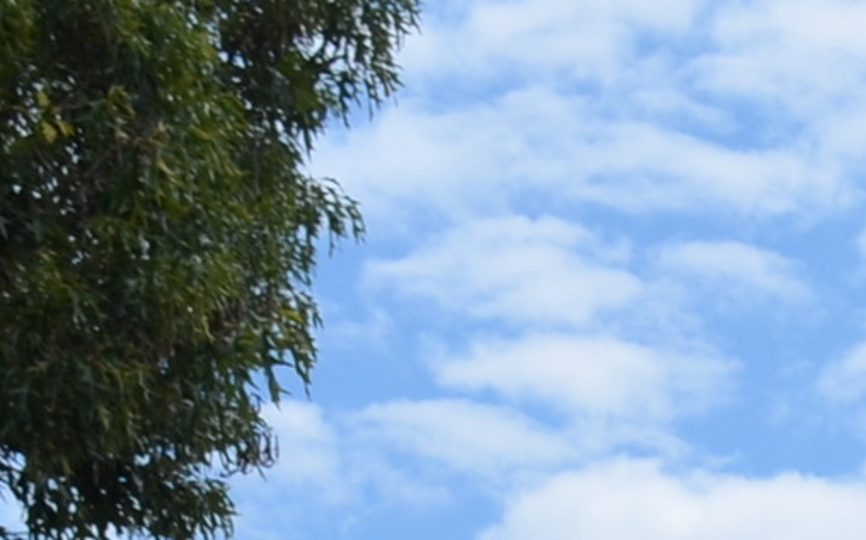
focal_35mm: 203
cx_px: 1650
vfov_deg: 5.9
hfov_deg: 9.7
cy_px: 1674
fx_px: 4789
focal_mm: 22
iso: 100
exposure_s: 1/320
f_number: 9
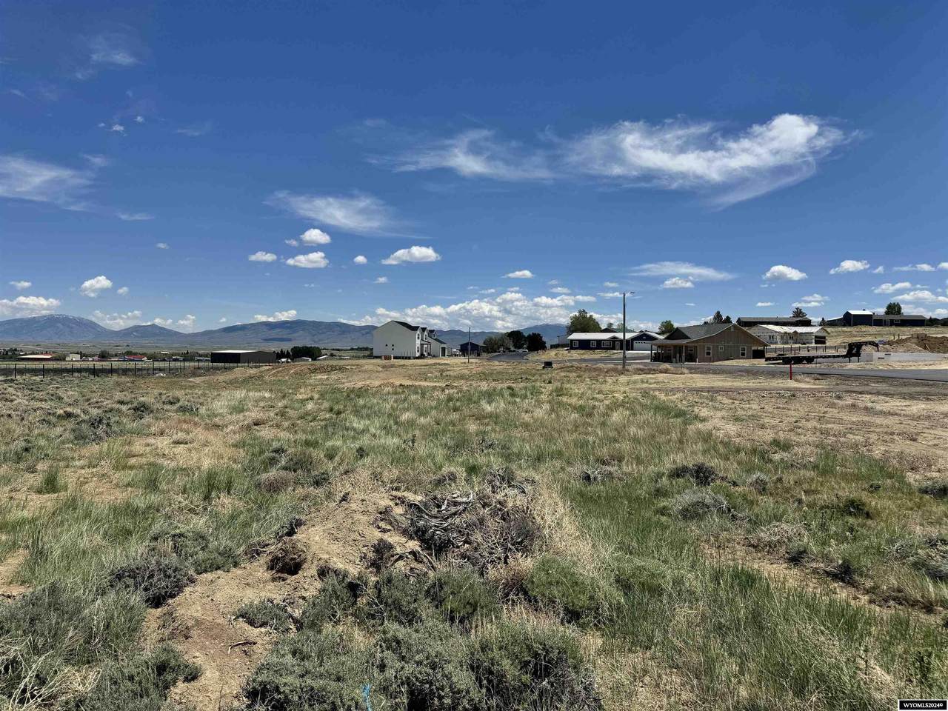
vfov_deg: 56.8
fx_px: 657
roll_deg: -1.8
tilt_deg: +0.7
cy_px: 356
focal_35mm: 24
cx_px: 474
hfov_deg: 71.6
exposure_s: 1/7937
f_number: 1.78
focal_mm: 6.76
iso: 80
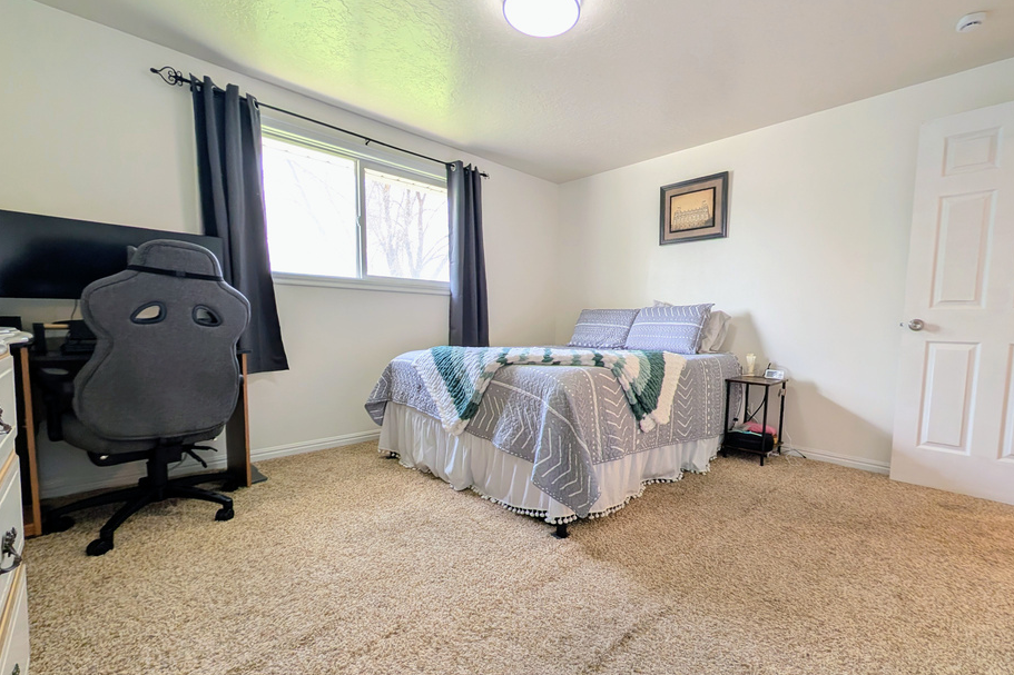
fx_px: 394
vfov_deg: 81.1
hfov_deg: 104.1
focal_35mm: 14
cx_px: 545
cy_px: 360
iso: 59
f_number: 1.7
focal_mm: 2.02
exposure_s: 1/127
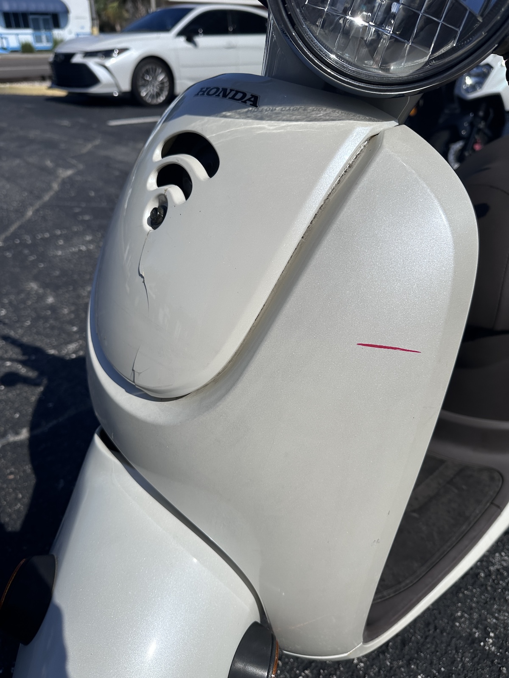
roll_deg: +1.0
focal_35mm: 24
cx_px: 254
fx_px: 471
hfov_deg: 56.8
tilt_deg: -32.1
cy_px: 339
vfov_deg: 71.6
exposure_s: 1/15625
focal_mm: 6.86
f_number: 1.78
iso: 80
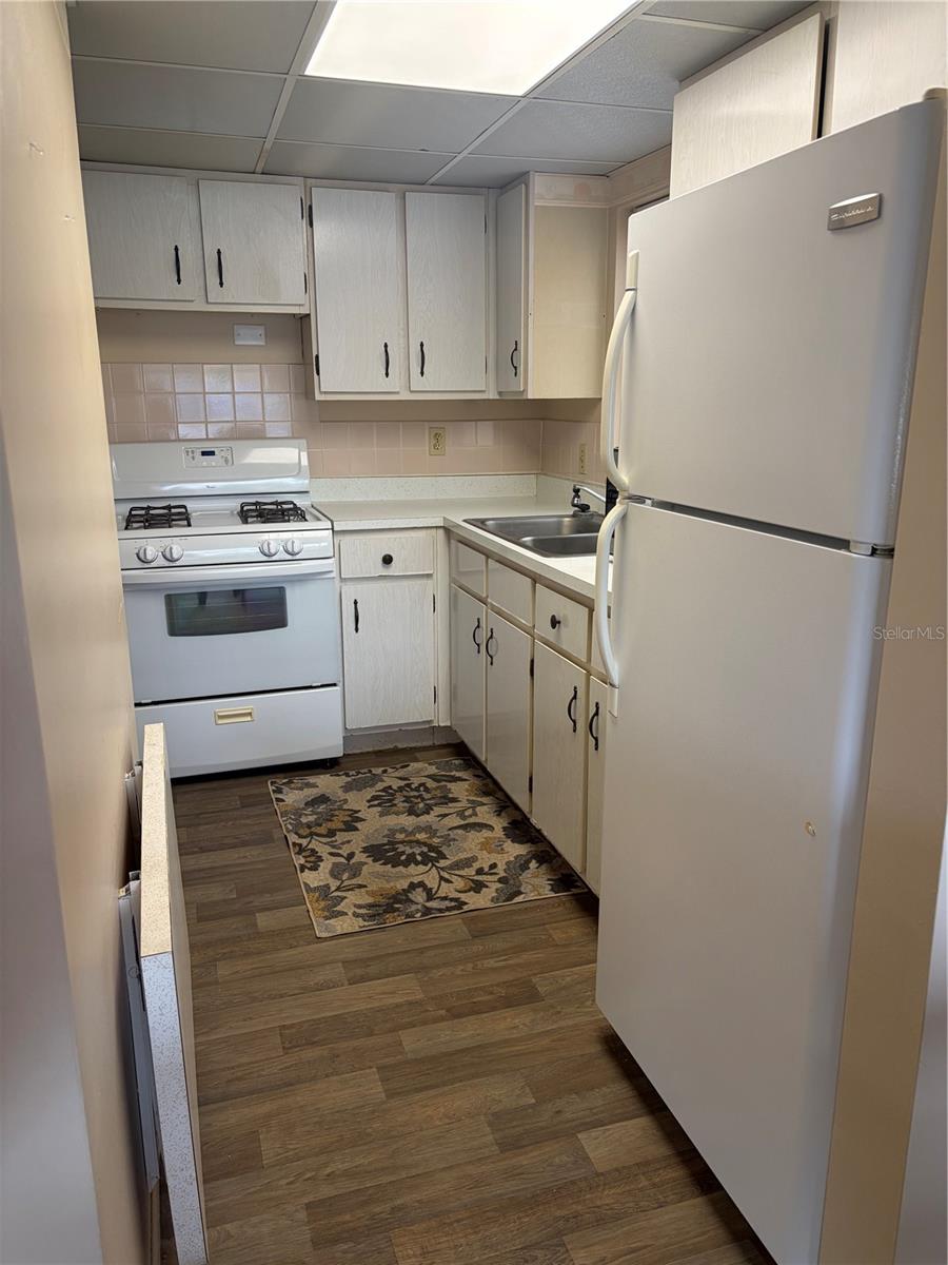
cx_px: 474
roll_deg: +0.2
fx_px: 949
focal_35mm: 26
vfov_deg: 67.3
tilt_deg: -14.2
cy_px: 632
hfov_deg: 53.1
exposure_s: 1/120
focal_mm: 5.96
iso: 80
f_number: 1.6
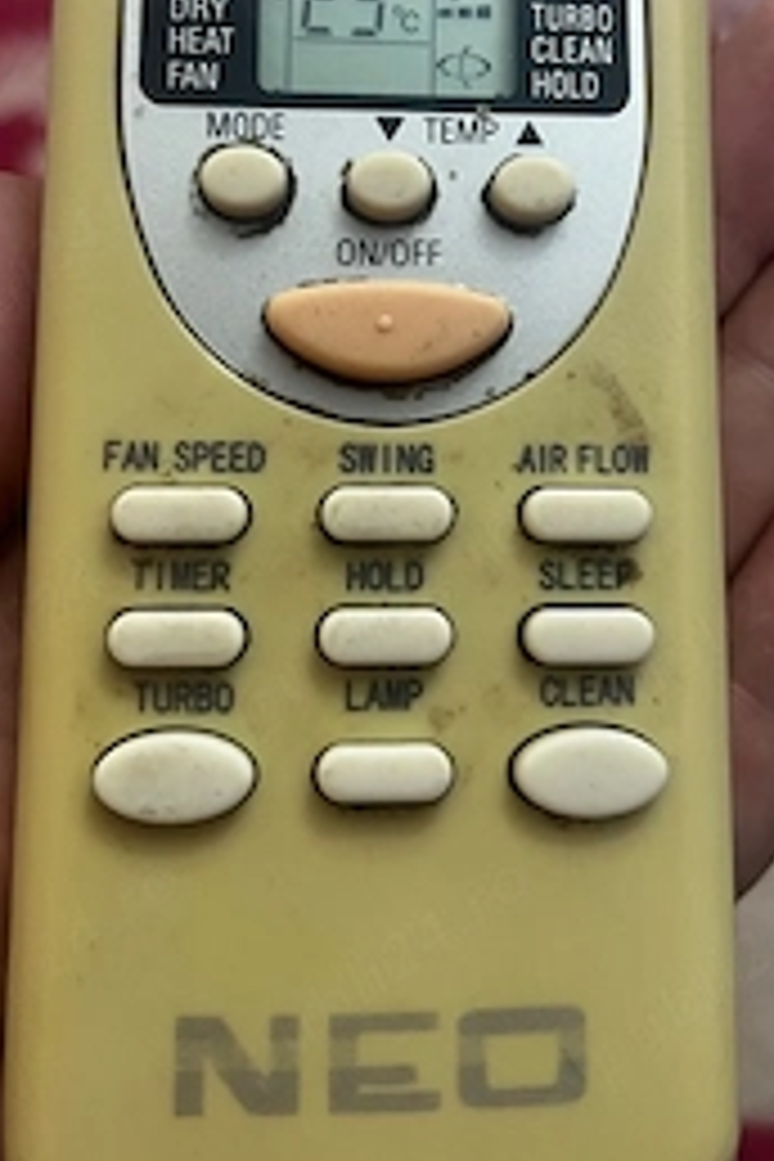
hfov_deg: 31.8
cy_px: 324
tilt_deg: -59.7
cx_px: 472
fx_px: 1354
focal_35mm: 42
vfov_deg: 45.2
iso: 100
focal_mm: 5.1
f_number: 1.6
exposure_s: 1/50
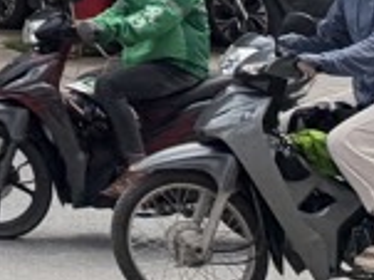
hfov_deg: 8.9
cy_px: -602
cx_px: -879
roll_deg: +1.6
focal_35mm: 163
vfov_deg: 7.7
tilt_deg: +15.2
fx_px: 1760
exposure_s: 1/3021
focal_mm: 6.76
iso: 100
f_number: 1.78
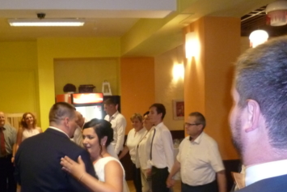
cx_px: 112
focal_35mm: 41
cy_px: 137
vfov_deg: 32.2
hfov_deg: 47.1
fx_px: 327
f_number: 2.8
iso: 400
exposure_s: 1/30
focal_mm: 5
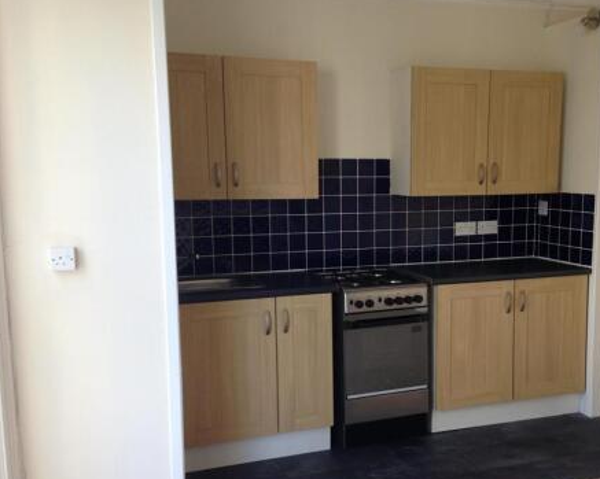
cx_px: 370
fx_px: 763
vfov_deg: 34.8
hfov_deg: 42.6
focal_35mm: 43
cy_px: 271
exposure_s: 1/60
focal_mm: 4.12
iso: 64
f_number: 2.4
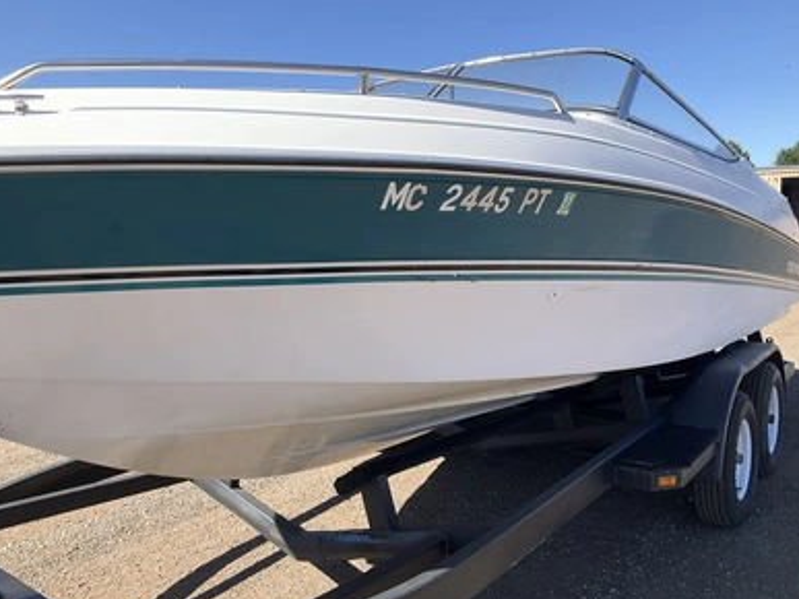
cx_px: 405
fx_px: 692
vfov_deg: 46.8
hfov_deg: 60.0
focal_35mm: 30
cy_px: 306
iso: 25
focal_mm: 3
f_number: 1.8
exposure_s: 1/1144
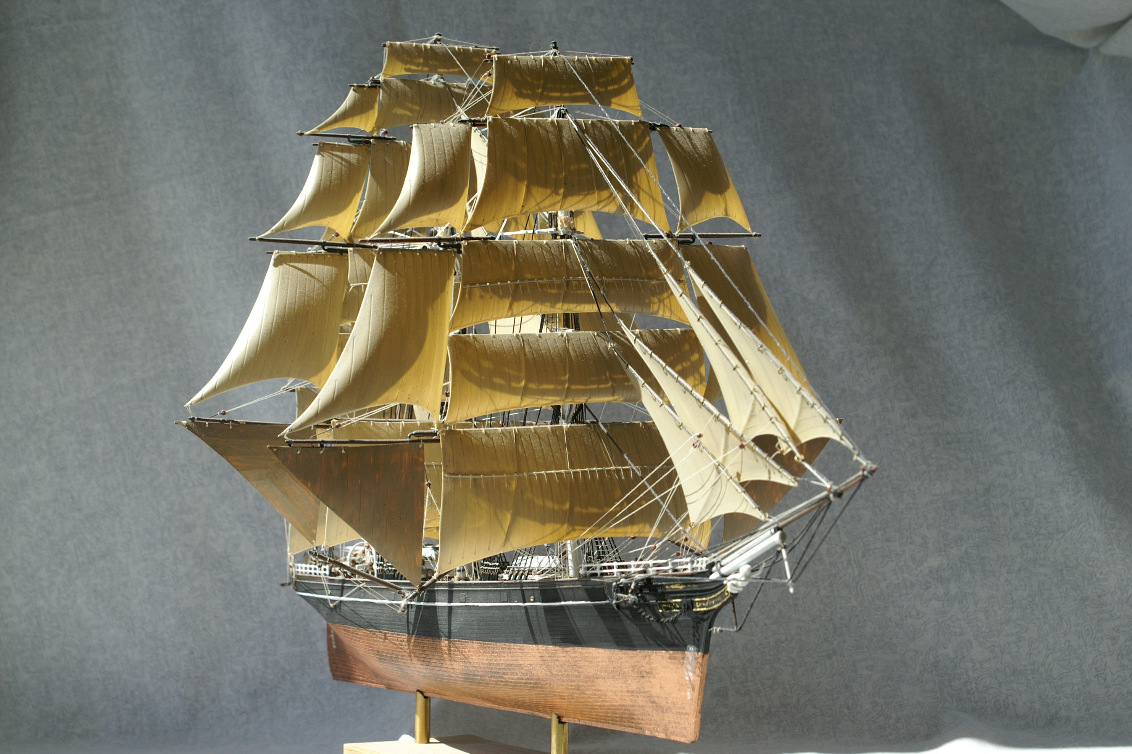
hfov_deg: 26.7
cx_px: 572
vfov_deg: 17.9
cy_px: 374
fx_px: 2389
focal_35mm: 76
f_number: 8
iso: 100
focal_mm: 50
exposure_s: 1/160
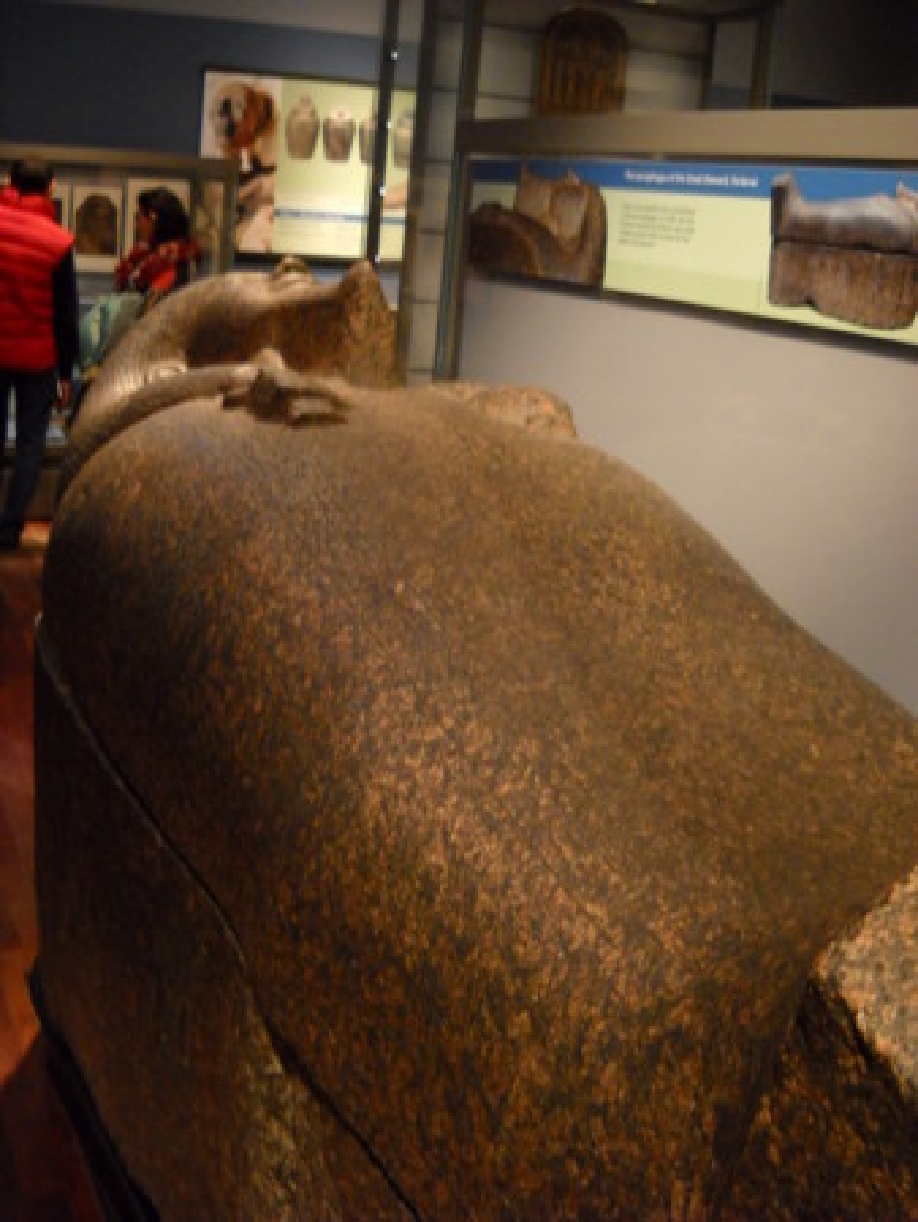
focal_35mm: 41
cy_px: 611
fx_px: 1448
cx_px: 459
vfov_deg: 45.8
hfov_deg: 35.2
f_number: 3.1
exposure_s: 1/10
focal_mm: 6.72
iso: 400
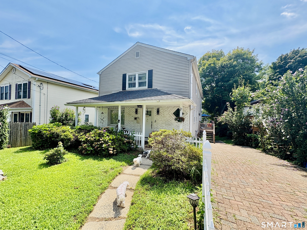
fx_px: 124
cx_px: 154
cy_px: 115
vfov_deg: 85.7
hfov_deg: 102.1
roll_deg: -1.7
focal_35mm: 14
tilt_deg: +0.5
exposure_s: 1/812
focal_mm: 2.22
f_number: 2.2
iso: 64
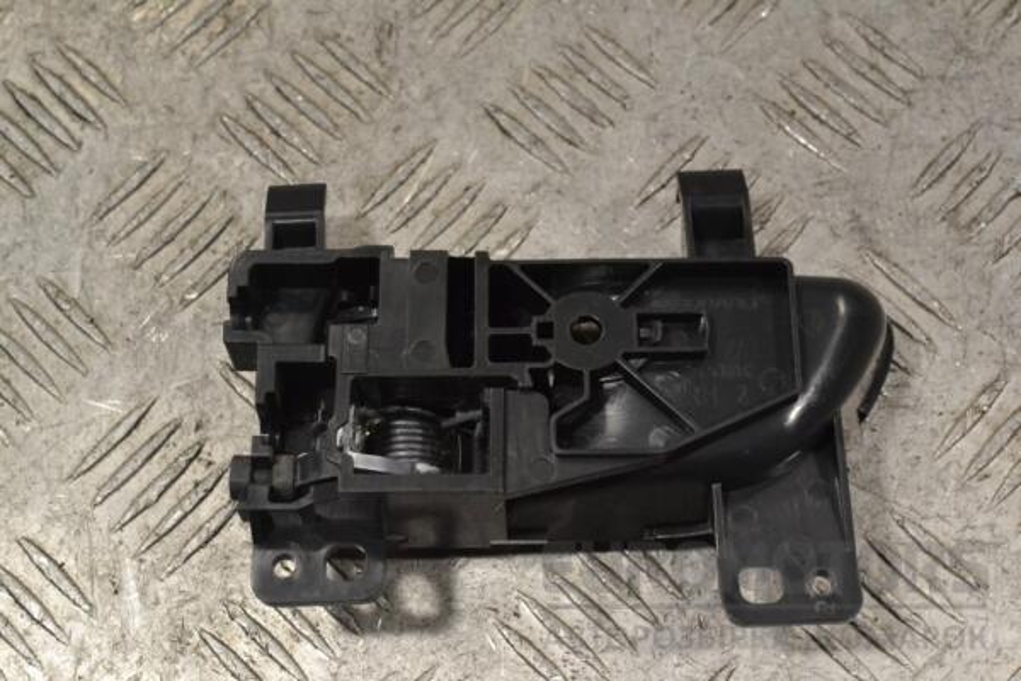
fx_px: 1702
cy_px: 340
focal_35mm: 60
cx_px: 510
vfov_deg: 22.6
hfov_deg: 33.4
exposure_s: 1/320
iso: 3200
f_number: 10
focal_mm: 40
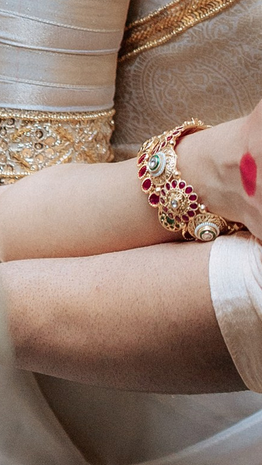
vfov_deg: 4.6
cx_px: 356
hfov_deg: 2.6
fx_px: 5737
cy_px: -390
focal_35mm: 465
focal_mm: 85
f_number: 2
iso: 800
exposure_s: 1/5000
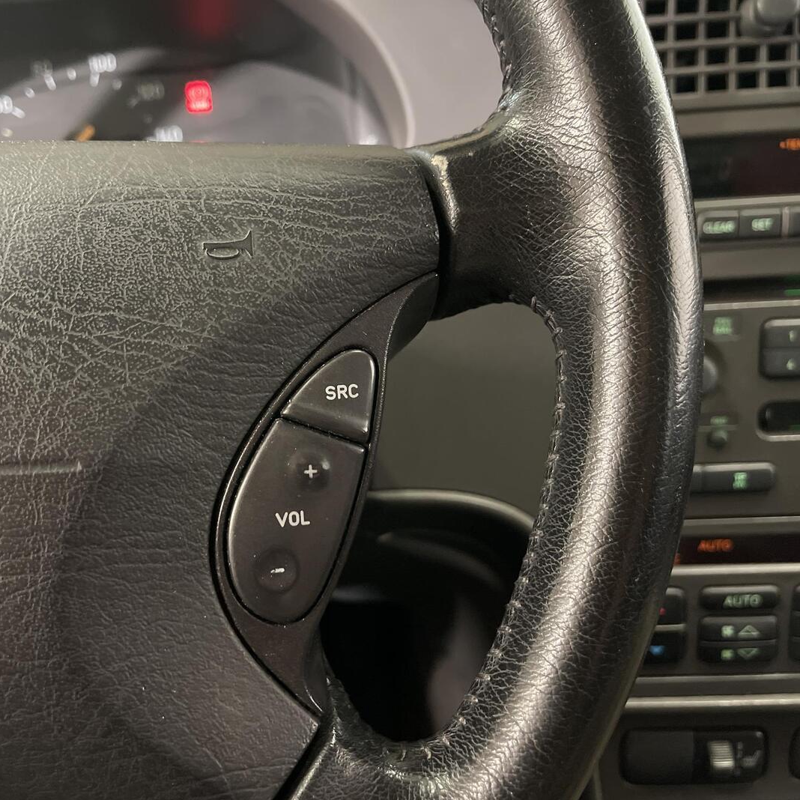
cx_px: 297
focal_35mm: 31
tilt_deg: -22.6
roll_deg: +4.3
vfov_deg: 52.5
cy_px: 403
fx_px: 811
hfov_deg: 51.9
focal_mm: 5.1
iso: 640
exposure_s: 1/25
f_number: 1.6
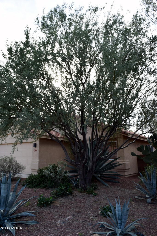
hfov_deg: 47.9
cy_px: 118
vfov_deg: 67.4
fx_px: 177
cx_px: 78
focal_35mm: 27
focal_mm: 18
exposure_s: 1/160
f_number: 9
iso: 400
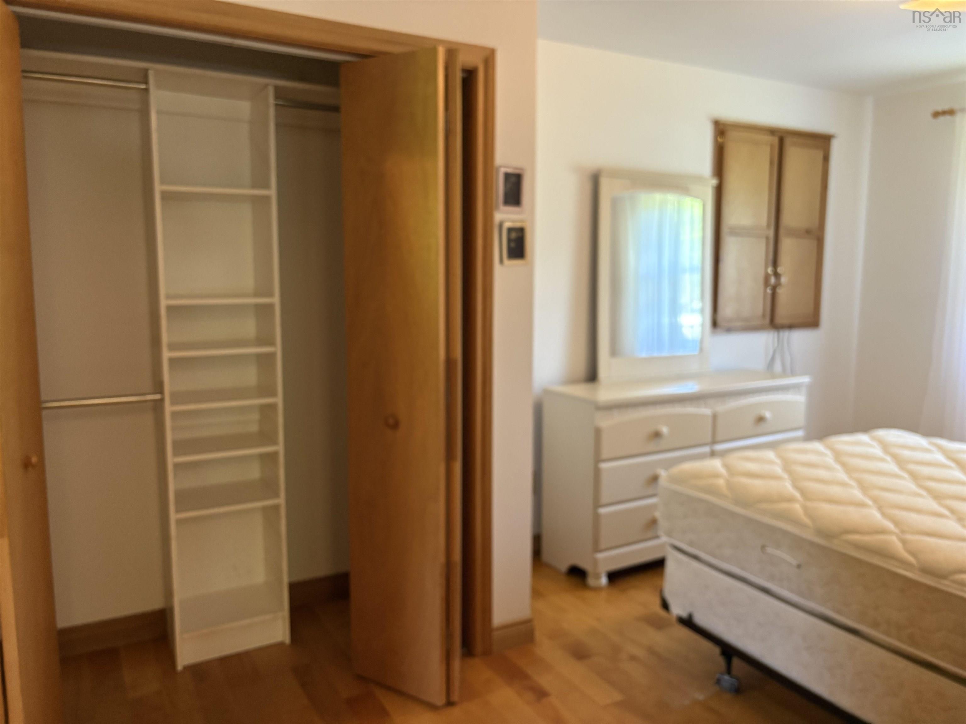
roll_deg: +0.2
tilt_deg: -5.5
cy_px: 362
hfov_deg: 67.3
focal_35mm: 26
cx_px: 483
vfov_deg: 53.1
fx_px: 726
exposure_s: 1/60
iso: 250
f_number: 1.6
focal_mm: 5.96
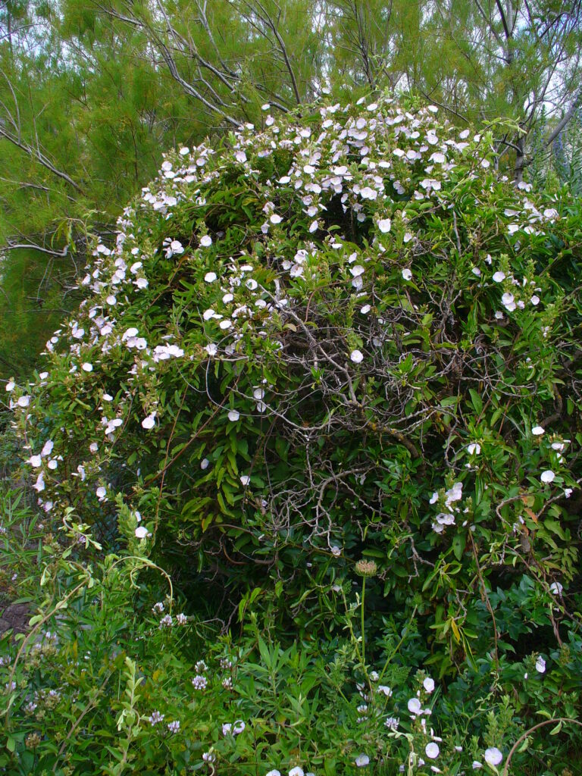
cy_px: 388
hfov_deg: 38.7
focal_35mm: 37
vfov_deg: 50.1
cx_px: 291
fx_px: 829
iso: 64
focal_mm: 6.1
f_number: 2.8
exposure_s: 1/250
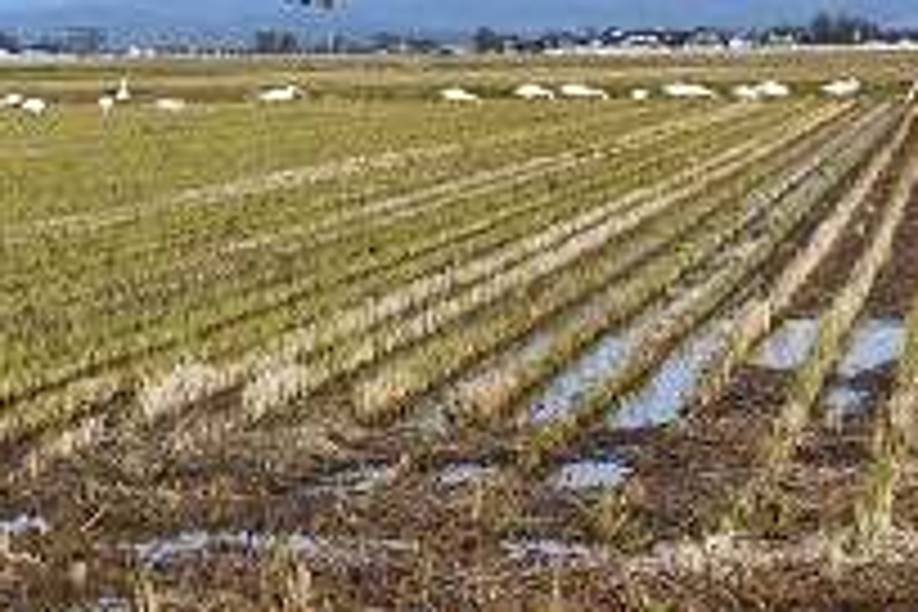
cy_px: 54
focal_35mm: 182
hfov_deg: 11.3
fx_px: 4643
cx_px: 680
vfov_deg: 7.5
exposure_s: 1/400
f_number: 10
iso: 200
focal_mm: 55
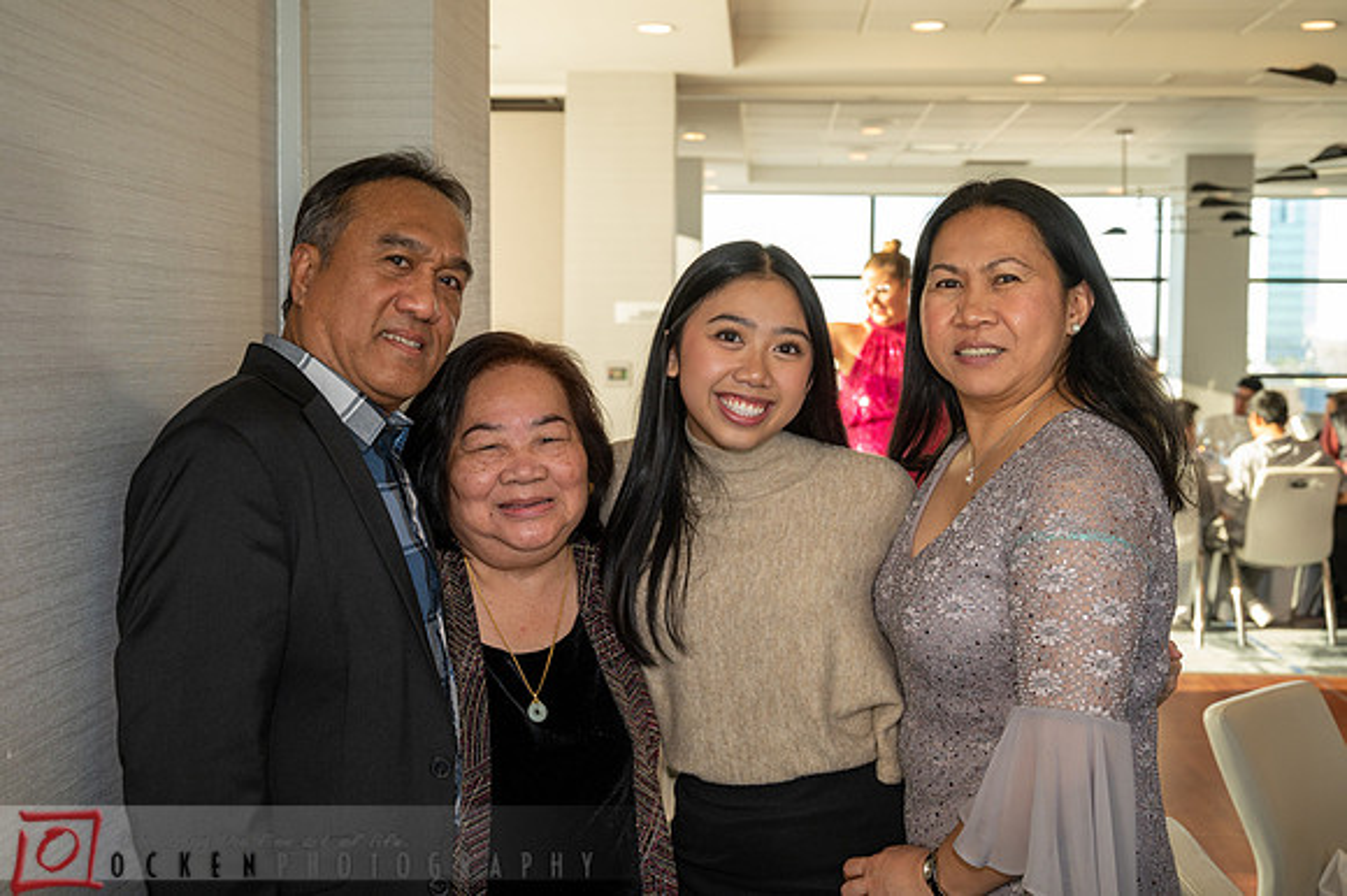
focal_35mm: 44
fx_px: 1645
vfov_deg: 30.5
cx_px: 674
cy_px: 448
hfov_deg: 44.5
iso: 1000
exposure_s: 1/125
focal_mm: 44
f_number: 5.6
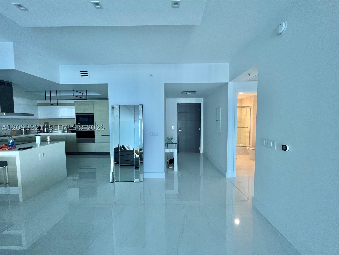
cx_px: 170
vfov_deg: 89.9
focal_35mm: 13
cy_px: 128
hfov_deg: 106.2
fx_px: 127
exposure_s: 1/100
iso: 200
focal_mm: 1.57
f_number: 1.8
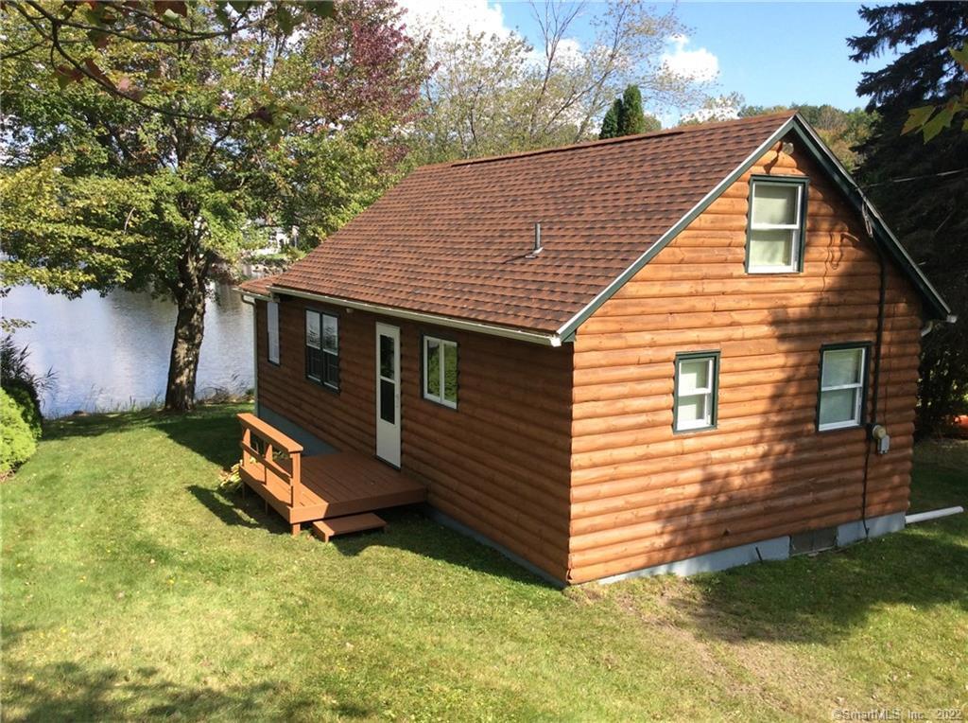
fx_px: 893
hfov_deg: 56.9
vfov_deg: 44.0
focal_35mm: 32
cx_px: 484
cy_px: 362
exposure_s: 1/643
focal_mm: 3.3
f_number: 2.4
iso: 32
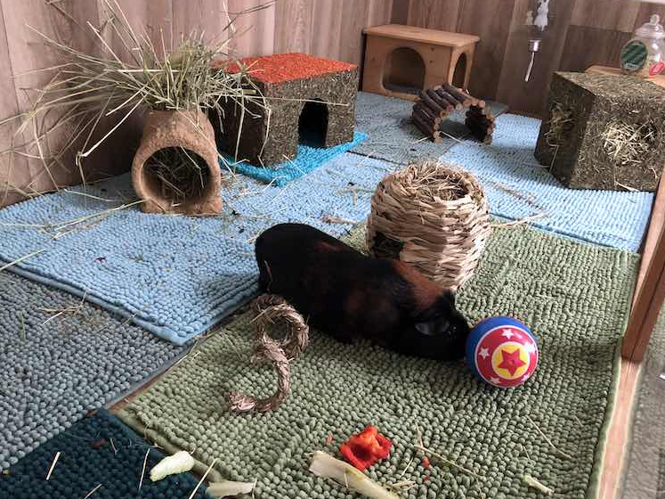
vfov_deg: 46.8
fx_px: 576
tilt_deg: -29.5
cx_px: 328
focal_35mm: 30
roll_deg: -4.9
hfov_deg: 60.0
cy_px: 235
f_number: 1.8
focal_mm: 3.99
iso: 100
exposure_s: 1/15
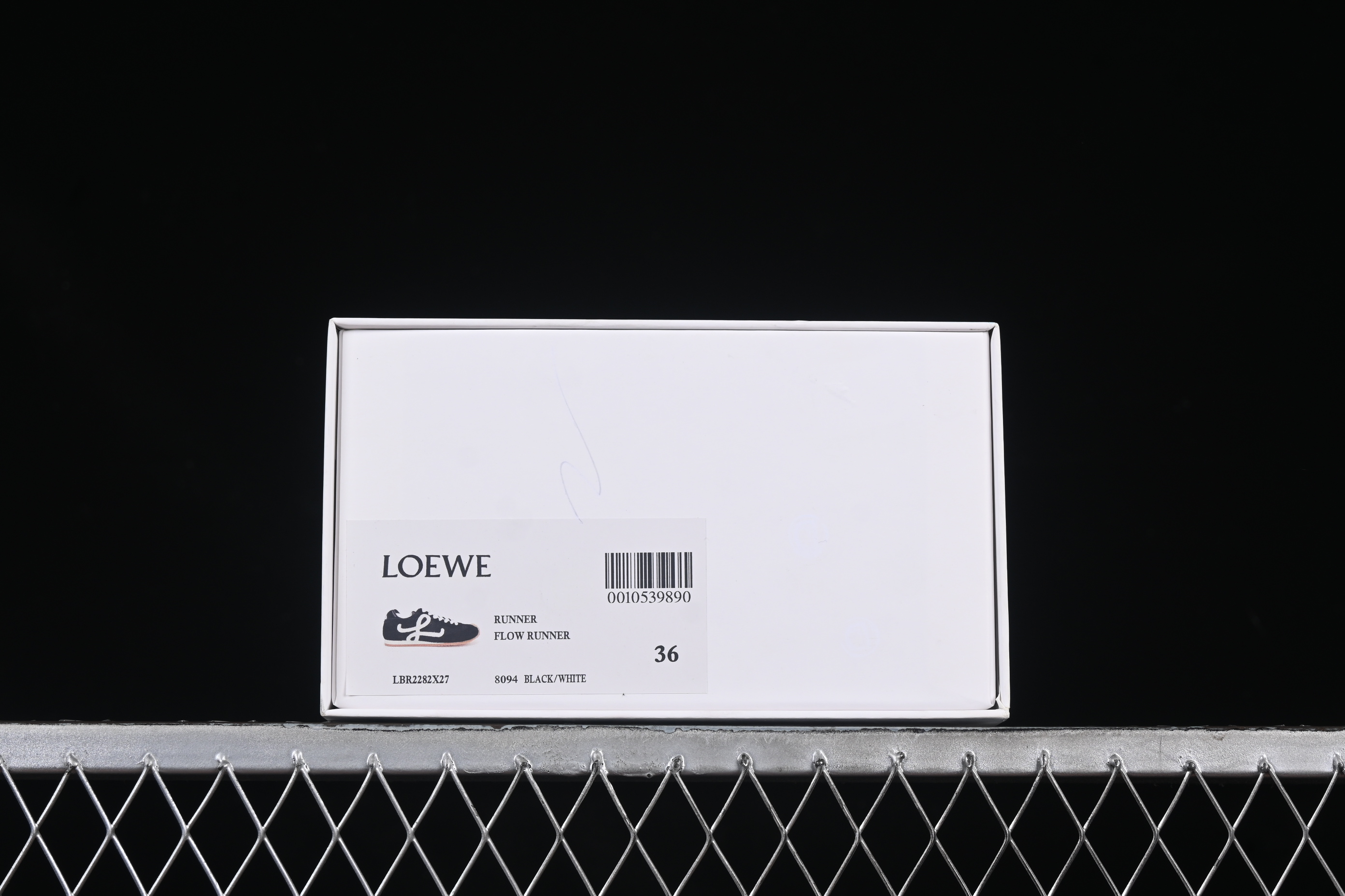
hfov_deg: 27.0
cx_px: 672
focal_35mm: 75
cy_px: 448
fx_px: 2802
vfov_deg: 18.2
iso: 160
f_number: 8
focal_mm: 50
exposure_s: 1/60
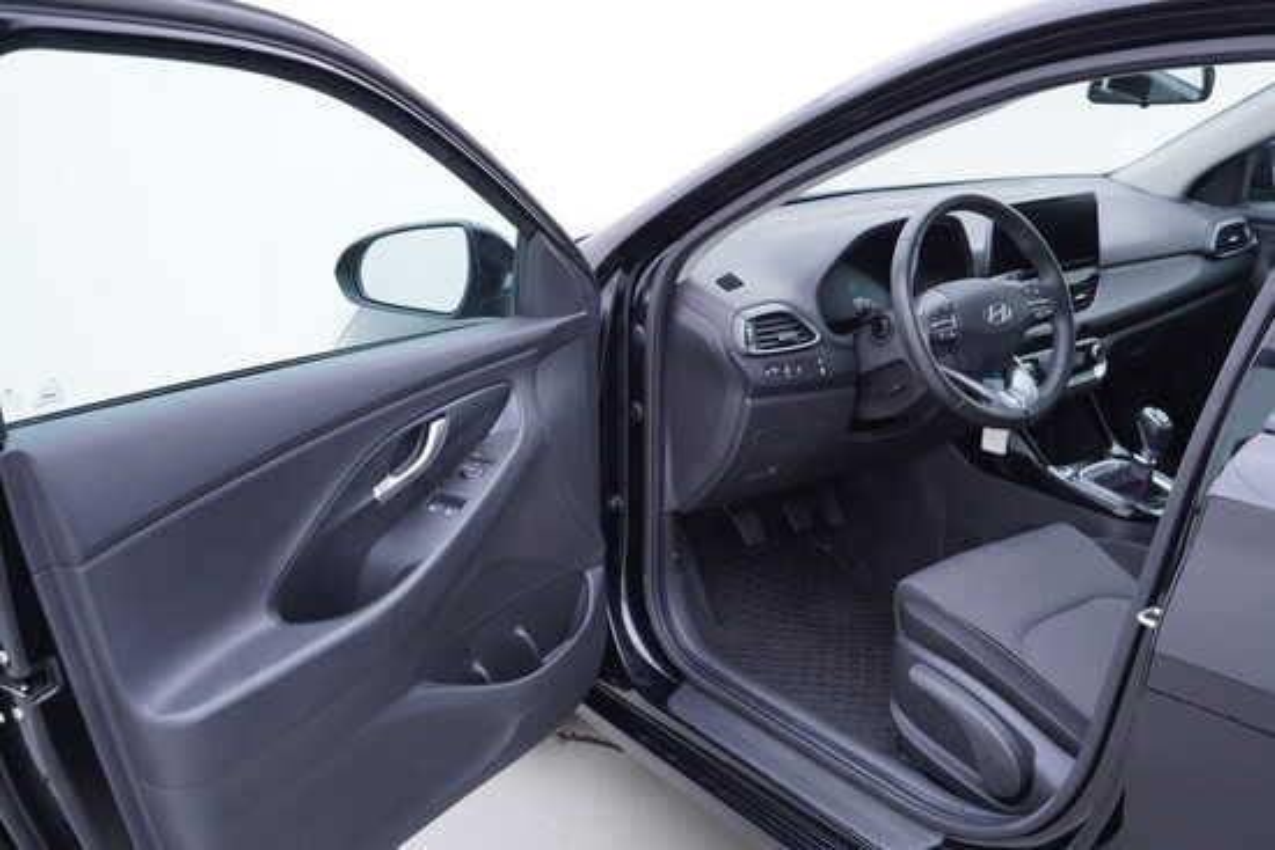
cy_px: 425
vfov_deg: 36.9
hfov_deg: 53.1
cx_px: 638
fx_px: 1275
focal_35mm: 36
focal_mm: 24
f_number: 2.8
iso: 125
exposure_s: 1/40
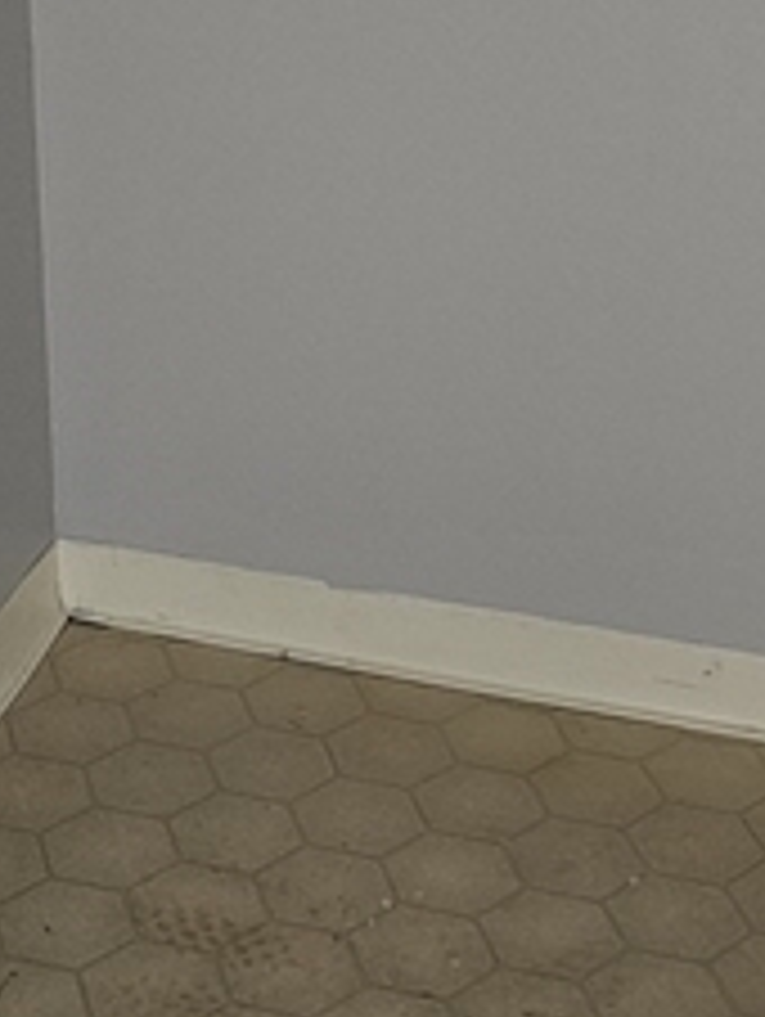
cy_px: 176
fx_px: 2294
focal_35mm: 78
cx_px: 432
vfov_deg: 24.5
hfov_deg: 18.9
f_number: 1.7
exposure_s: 1/60
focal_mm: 6.3
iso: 640
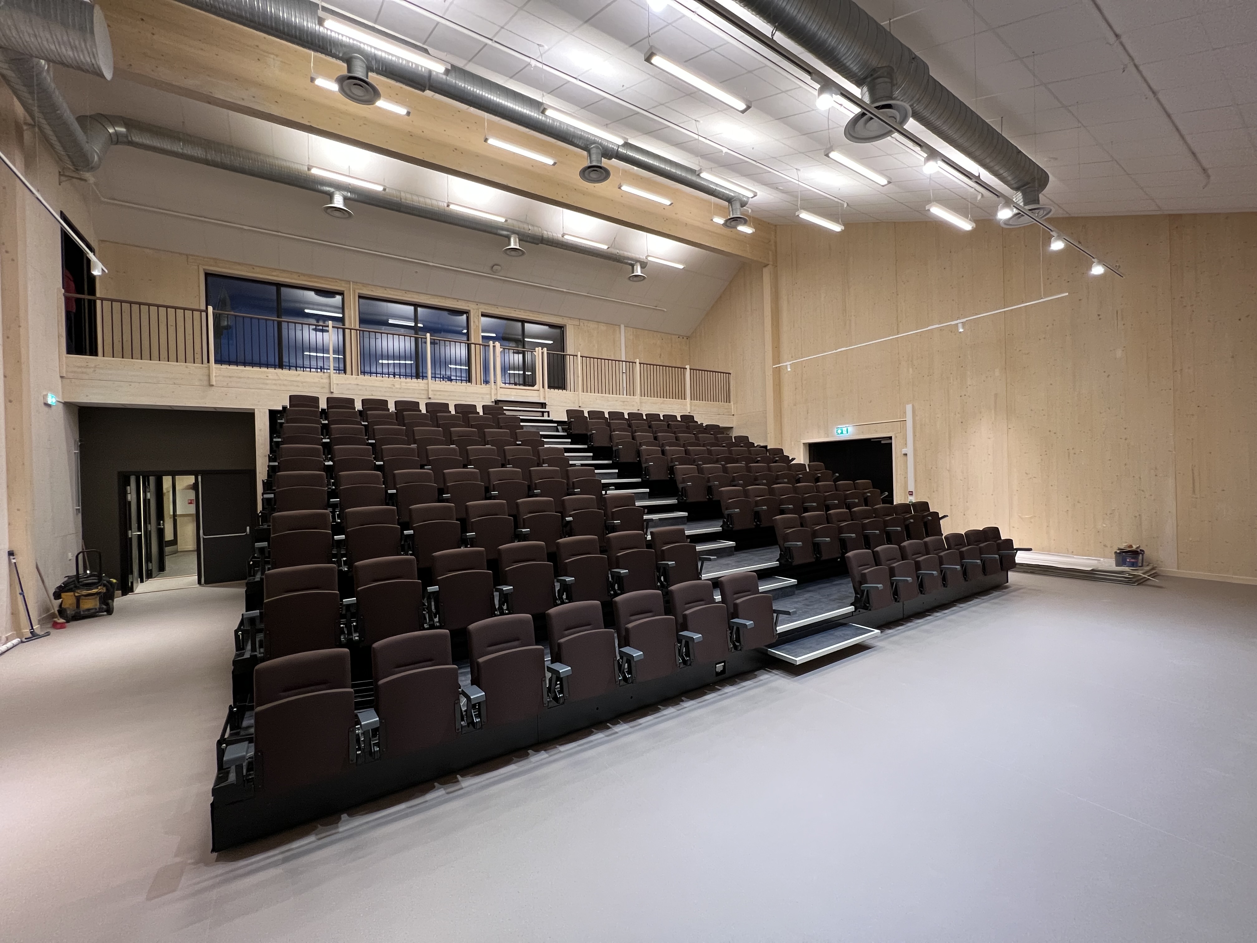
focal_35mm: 13
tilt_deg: -1.2
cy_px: 472
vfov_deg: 89.9
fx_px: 472
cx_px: 628
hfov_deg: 106.2
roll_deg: +0.8
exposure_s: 1/50
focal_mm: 1.57
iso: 250
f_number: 1.8
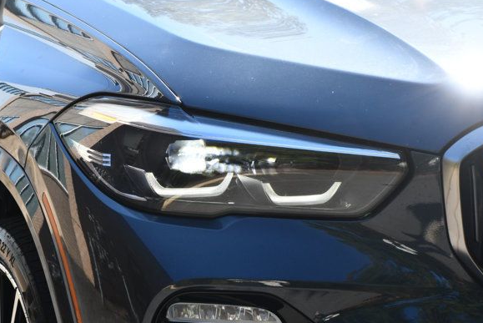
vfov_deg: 8.1
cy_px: 167
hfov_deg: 12.2
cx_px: 236
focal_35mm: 169
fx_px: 2269
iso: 200
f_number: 7.1
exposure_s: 1/250
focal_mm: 102
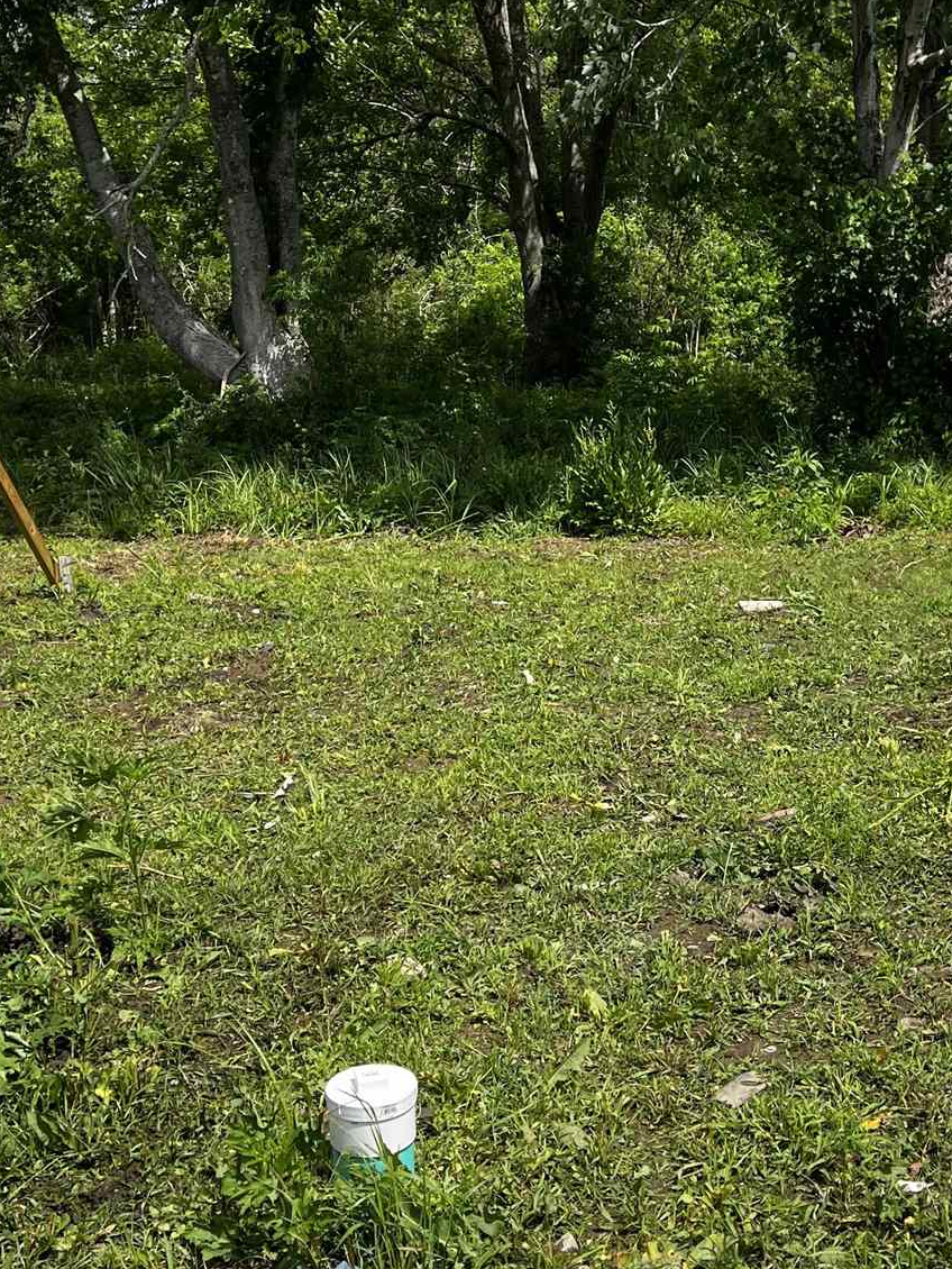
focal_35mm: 53
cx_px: 670
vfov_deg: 36.1
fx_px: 1943
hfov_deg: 27.3
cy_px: 587
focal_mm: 5.7
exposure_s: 1/3356
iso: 50
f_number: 1.5
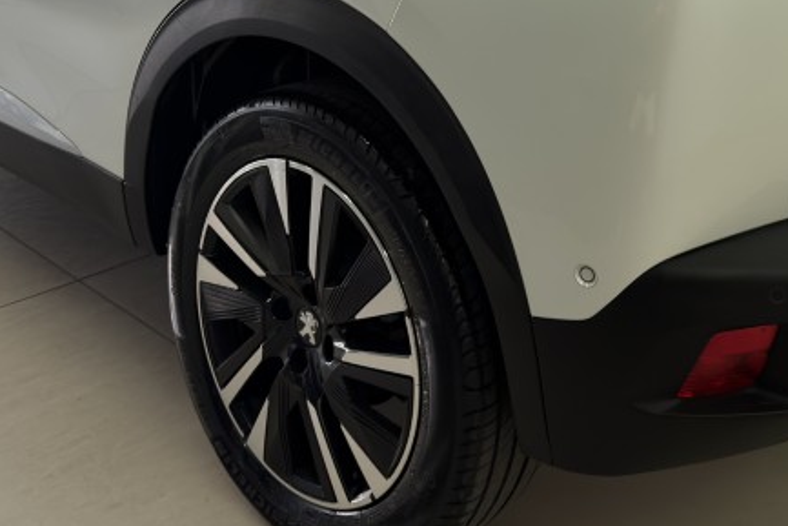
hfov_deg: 33.9
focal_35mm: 59
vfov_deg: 21.4
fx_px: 1292
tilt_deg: -11.2
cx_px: 433
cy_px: -109
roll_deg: -2.0
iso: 80
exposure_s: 1/100
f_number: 1.78
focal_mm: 6.76
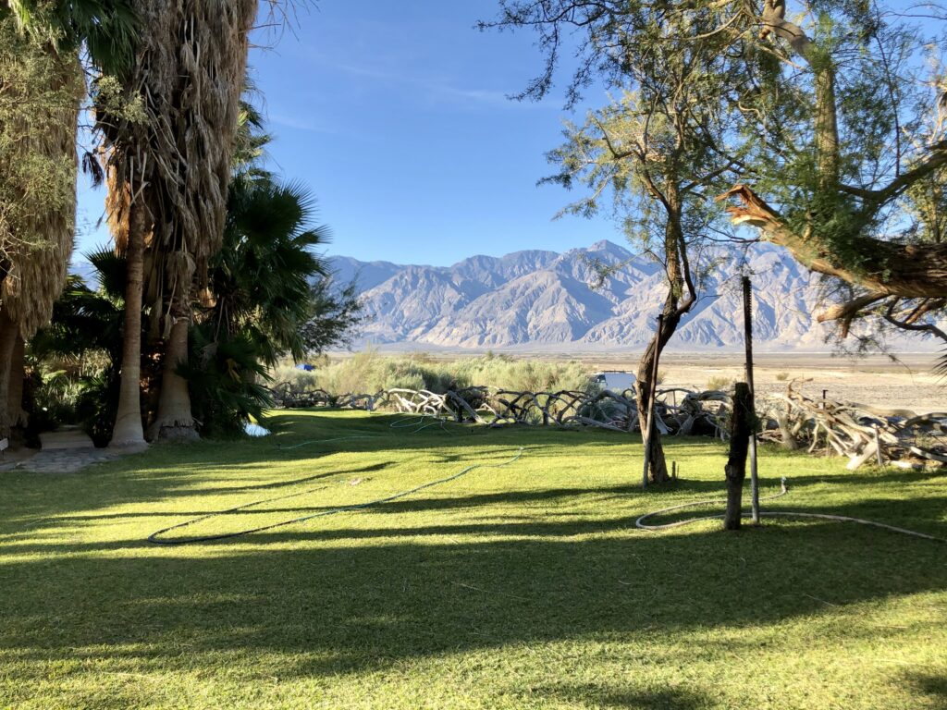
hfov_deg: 63.4
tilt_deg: -1.8
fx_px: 766
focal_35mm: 28
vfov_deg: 49.7
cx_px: 474
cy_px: 355
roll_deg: -0.1
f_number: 1.8
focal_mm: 4
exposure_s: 1/827
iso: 20
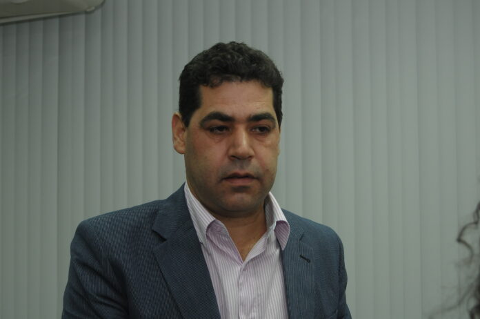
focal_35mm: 52
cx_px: 240
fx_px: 699
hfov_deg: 37.9
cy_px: 160
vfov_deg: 25.7
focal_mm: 35
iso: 800
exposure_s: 1/60
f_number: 7.1
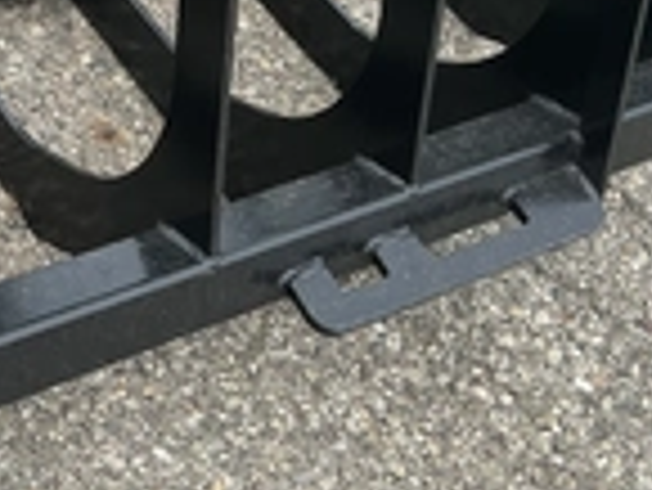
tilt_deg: -48.1
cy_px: 135
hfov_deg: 24.1
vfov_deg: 19.1
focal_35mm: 77
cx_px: -9
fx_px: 1452
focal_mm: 3
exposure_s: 1/205
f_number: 1.8
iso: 20
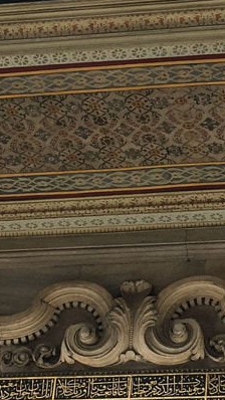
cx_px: 117
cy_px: 152
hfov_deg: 9.6
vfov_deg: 16.9
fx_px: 1346
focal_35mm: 127
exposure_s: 1/1054
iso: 25
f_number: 2.2
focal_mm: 4.15
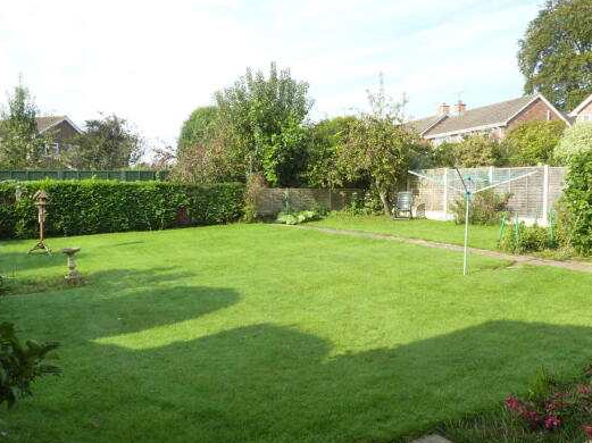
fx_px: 479
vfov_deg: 49.7
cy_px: 223
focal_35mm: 28
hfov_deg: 63.5
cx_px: 286
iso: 125
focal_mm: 4.1
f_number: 4
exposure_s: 1/250
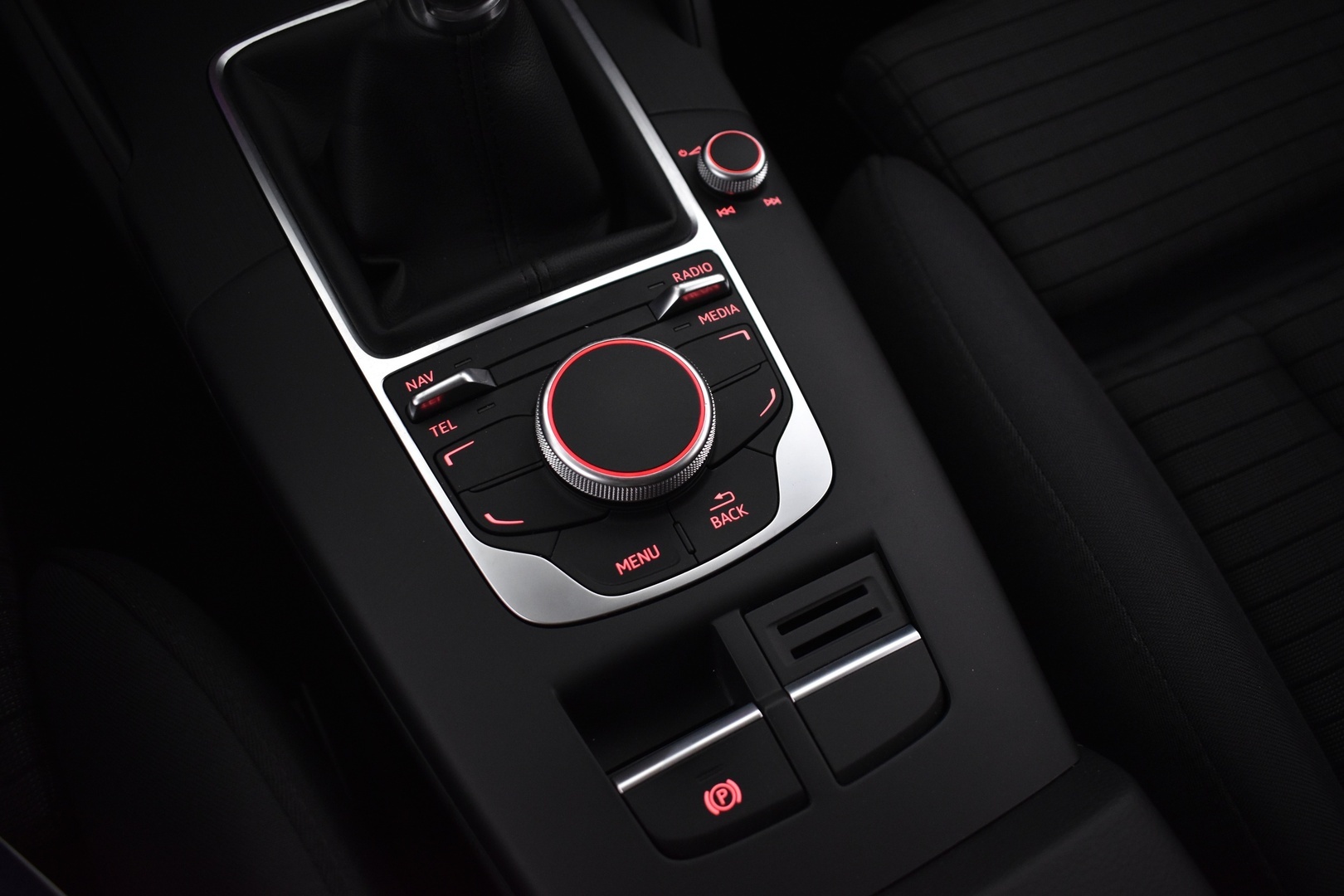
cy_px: 448
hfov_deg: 59.5
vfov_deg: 41.7
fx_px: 1176
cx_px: 672
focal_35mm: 32
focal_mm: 21
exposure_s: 1/30
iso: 1400
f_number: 3.8
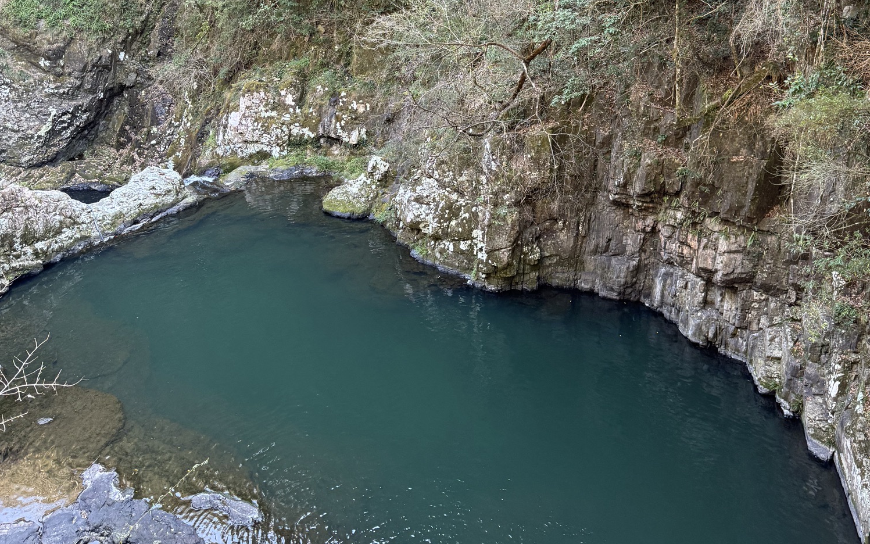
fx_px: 806
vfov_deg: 36.2
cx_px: 434
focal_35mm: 34
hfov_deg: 56.7
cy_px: 123
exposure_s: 1/105
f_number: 1.78
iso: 200
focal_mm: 6.86
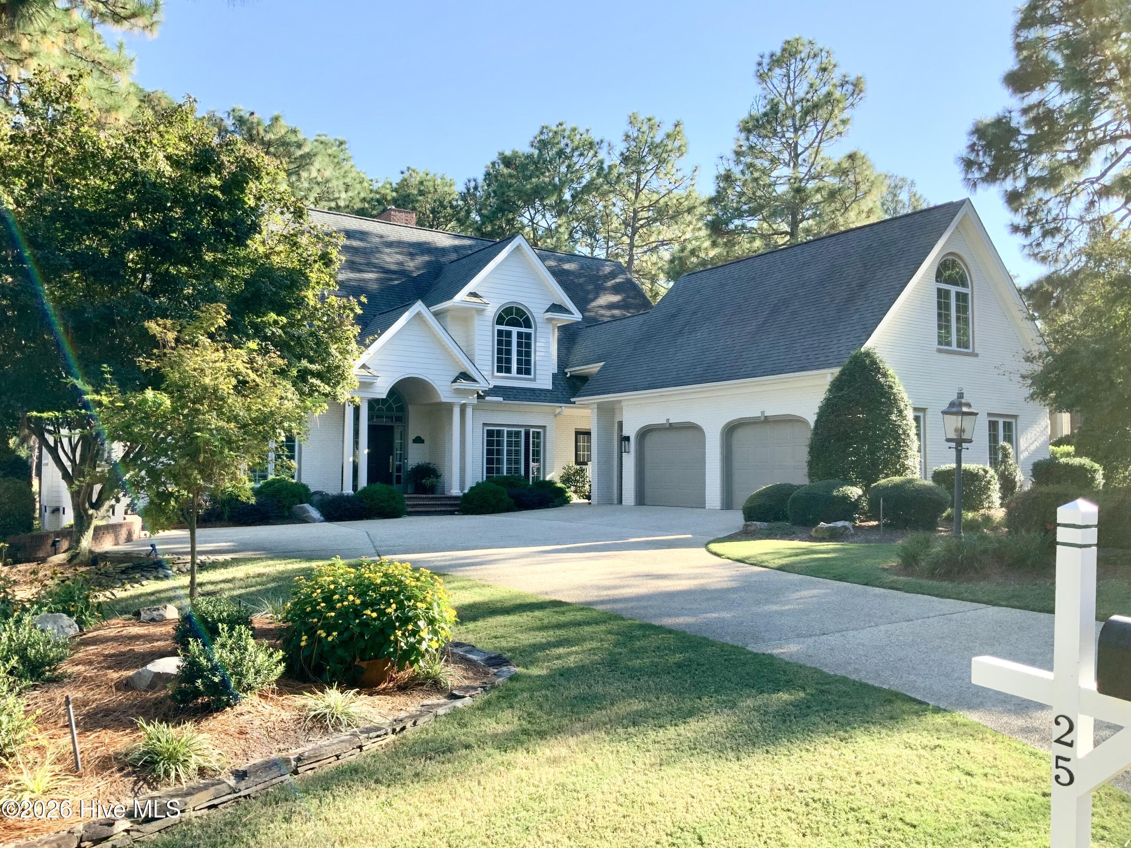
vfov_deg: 48.2
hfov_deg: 61.7
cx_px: 566
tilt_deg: +4.0
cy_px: 424
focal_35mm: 29
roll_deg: -0.6
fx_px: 948
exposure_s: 1/519
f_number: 1.8
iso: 16
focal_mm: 3
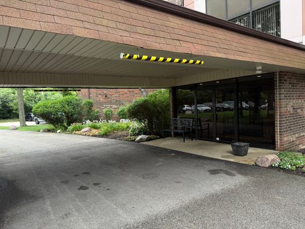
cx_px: 152
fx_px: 211
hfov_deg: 71.6
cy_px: 114
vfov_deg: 56.8
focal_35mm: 24
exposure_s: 1/200
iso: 64
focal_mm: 6.76
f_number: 1.78
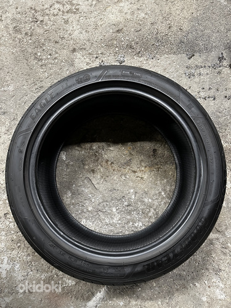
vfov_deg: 71.6
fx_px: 214
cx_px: 116
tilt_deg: -80.7
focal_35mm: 24
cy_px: 154
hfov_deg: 56.8
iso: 640
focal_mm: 6.86
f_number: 1.78
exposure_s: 1/50
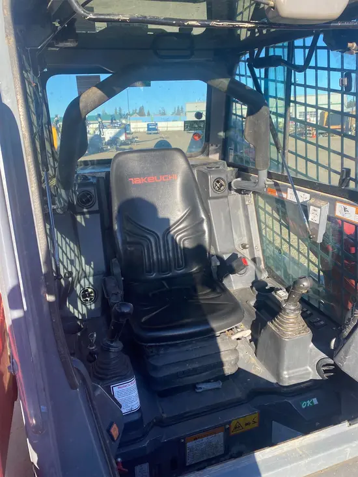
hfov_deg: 53.1
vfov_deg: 67.3
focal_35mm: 26
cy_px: 238
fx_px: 358
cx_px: 179
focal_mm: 4.25
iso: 32
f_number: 1.8
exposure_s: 1/706
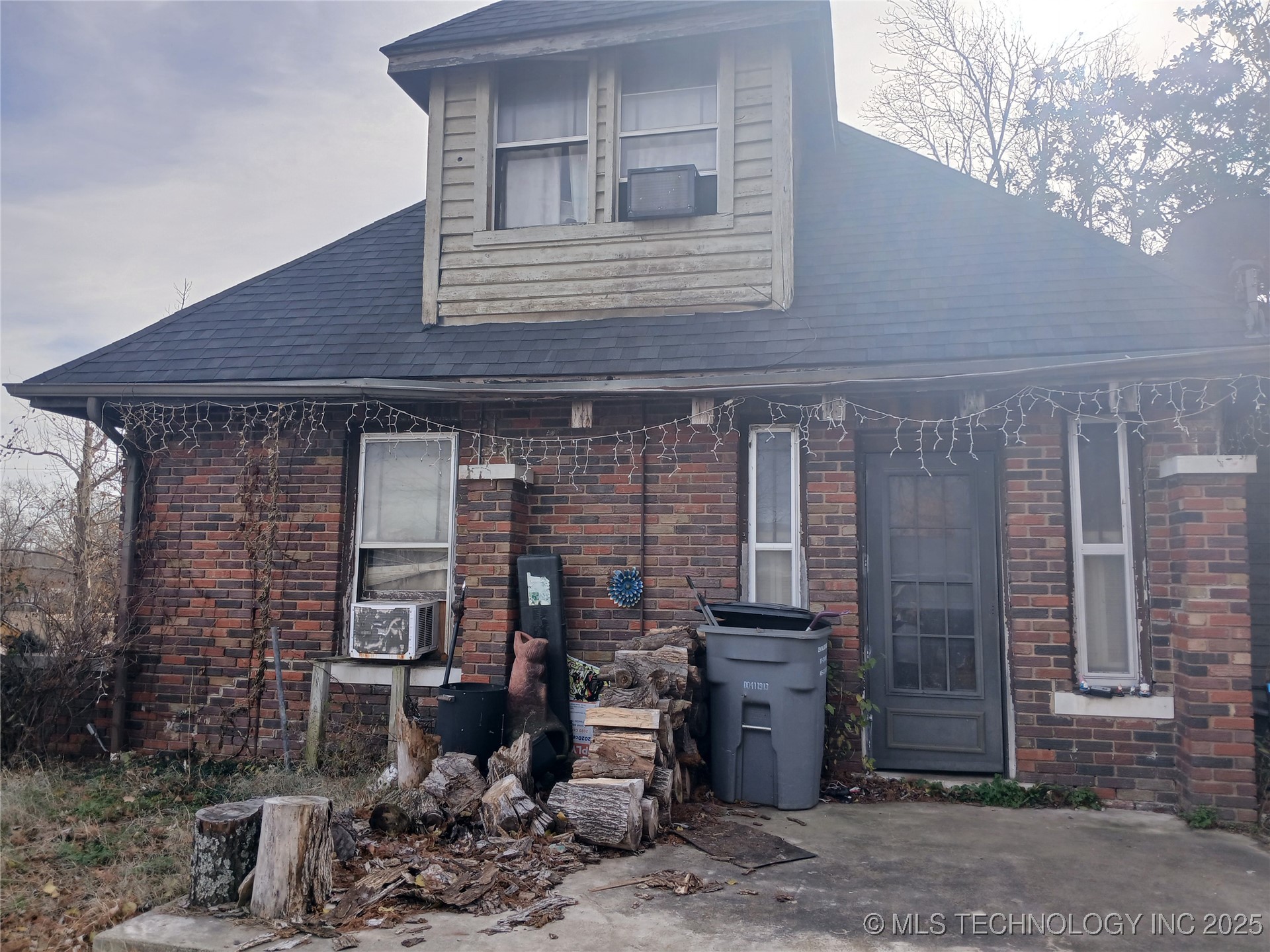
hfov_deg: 67.3
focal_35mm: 26
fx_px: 954
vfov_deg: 53.1
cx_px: 635
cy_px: 476
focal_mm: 3.98
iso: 20
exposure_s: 1/245
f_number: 1.8
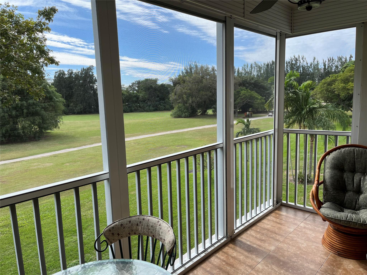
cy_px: 138
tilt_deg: -9.0
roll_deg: +2.2
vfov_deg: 53.1
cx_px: 184
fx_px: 276
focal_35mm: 26
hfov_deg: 67.3
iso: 50
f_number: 1.6
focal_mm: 5.1
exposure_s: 1/1389
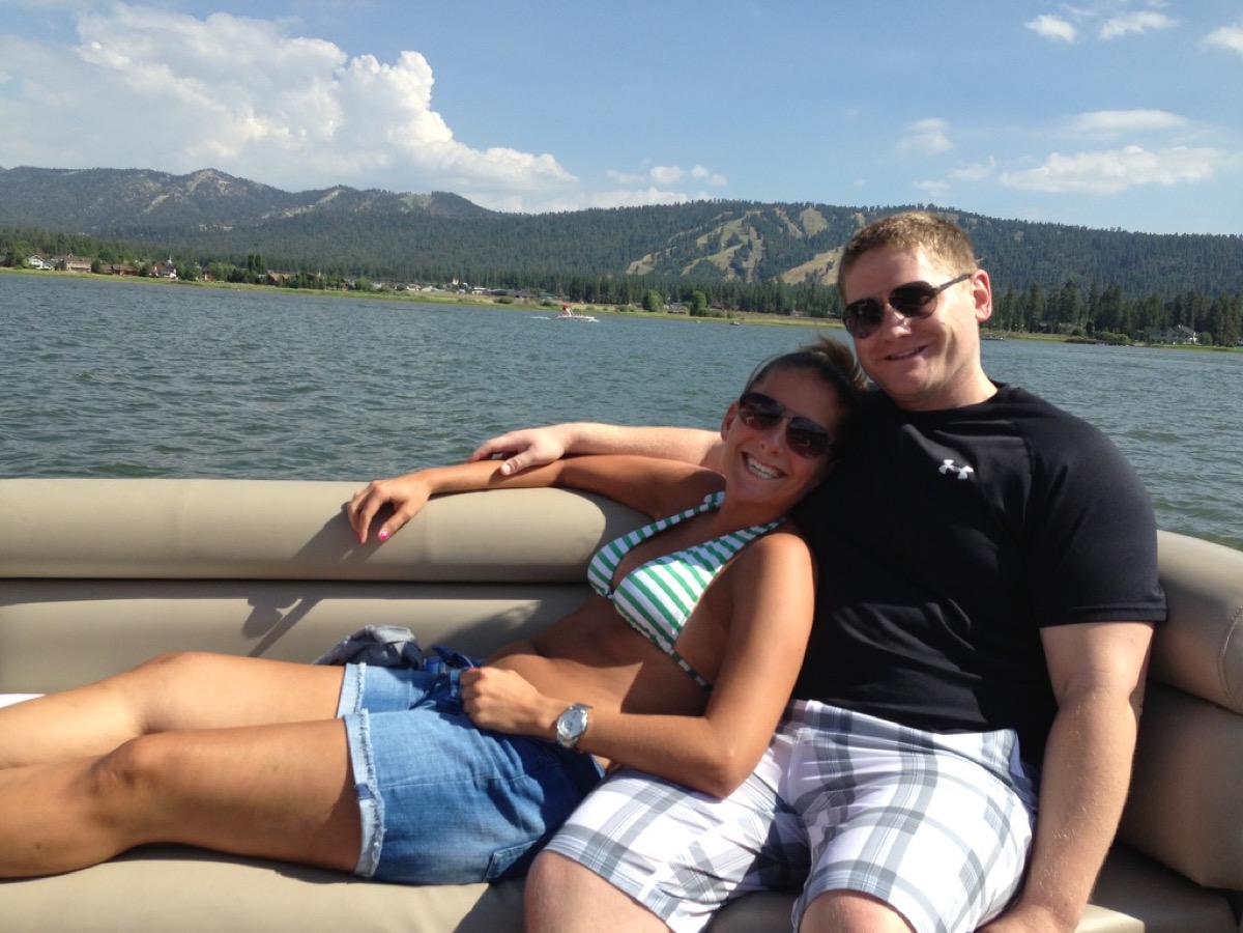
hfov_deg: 55.4
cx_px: 622
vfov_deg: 42.9
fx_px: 1185
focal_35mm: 33
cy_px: 466
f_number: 2.4
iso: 50
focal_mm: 4.13
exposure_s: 1/1355
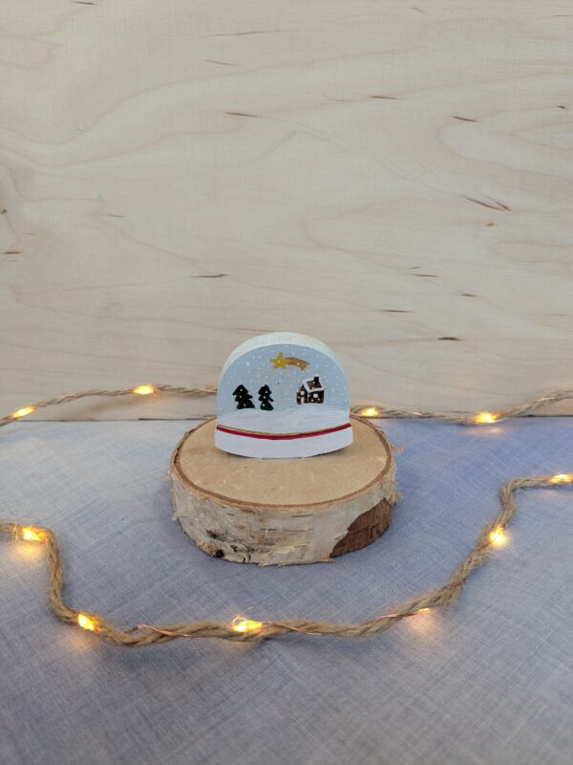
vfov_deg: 65.3
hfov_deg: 51.4
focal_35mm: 27
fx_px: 596
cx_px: 286
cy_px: 382
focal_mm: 4.38
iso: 73
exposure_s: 1/50
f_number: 1.73
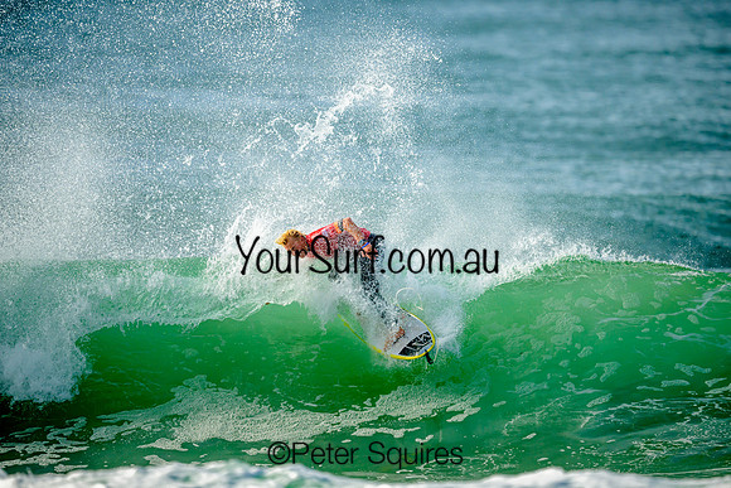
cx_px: 366
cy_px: 244
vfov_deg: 1.7
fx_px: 16247
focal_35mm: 800
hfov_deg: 2.6
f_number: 6.3
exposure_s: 1/2000
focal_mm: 800
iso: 250
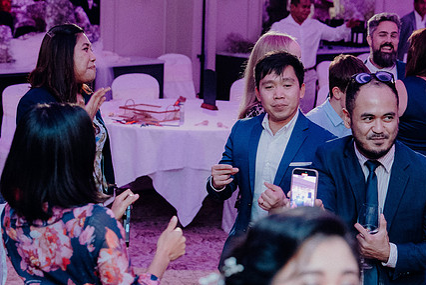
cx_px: 241
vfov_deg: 12.5
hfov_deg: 18.6
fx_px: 1302
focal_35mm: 110
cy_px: 170
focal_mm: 54
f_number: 3.5
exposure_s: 1/160
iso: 3200
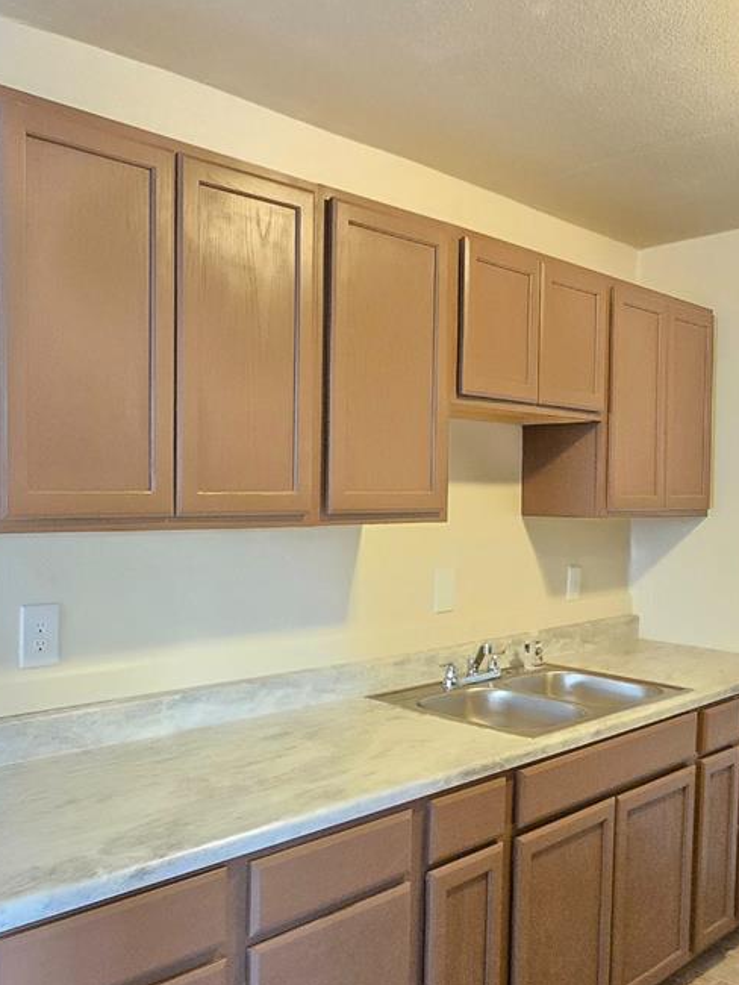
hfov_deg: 46.8
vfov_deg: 59.9
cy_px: 529
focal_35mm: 30
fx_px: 853
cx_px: 346
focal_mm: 2.2
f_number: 2.2
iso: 1600
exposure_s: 1/60
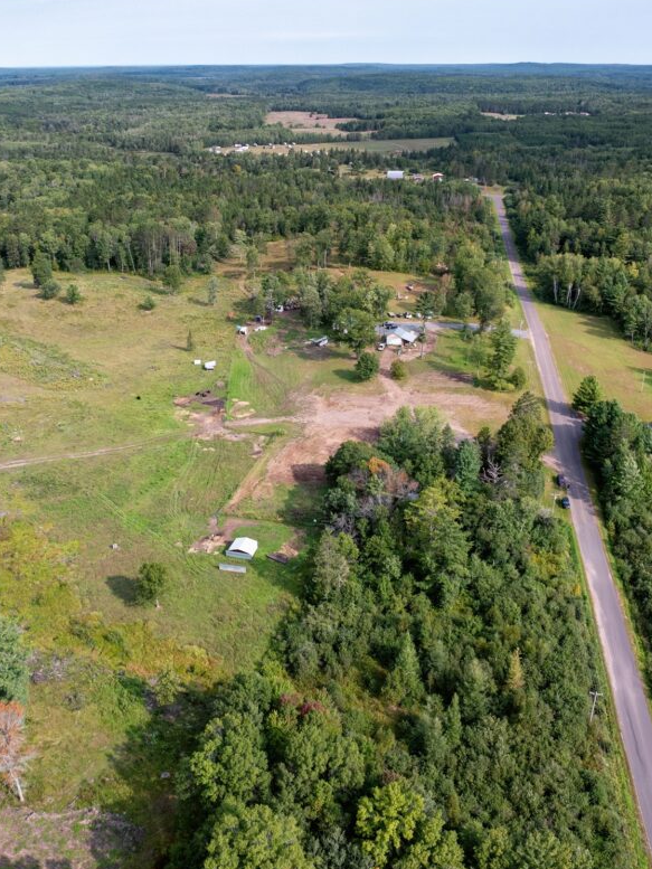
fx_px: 829
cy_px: 437
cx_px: 301
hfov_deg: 42.9
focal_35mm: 33
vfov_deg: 55.3
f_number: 2.8
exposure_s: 1/1250
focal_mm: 12.29
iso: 130
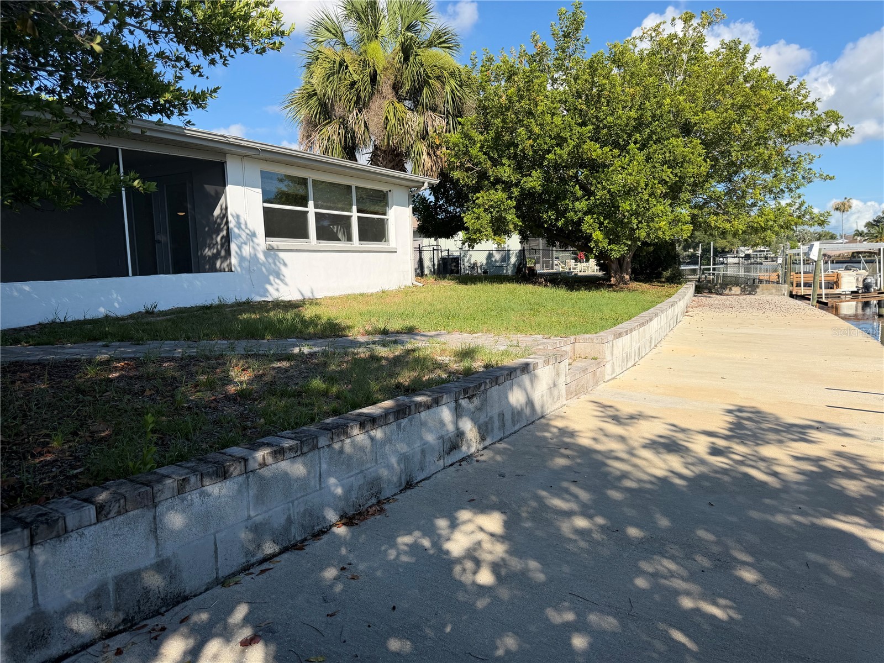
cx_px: 442
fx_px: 613
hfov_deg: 71.6
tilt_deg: -6.8
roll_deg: +2.1
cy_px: 332
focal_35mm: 24
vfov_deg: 56.8
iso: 80
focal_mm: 6.76
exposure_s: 1/3584
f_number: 1.78
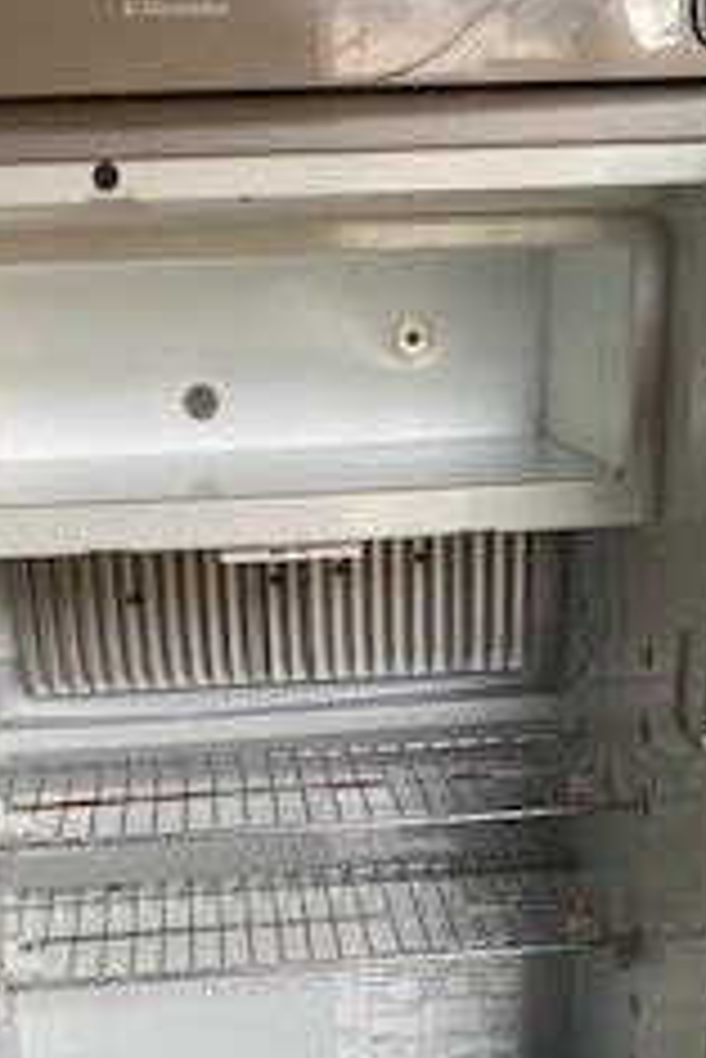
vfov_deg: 41.9
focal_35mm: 46
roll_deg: +1.7
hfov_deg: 29.3
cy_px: 743
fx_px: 1351
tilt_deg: -23.1
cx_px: 333
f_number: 1.8
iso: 125
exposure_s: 1/105
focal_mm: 4.25
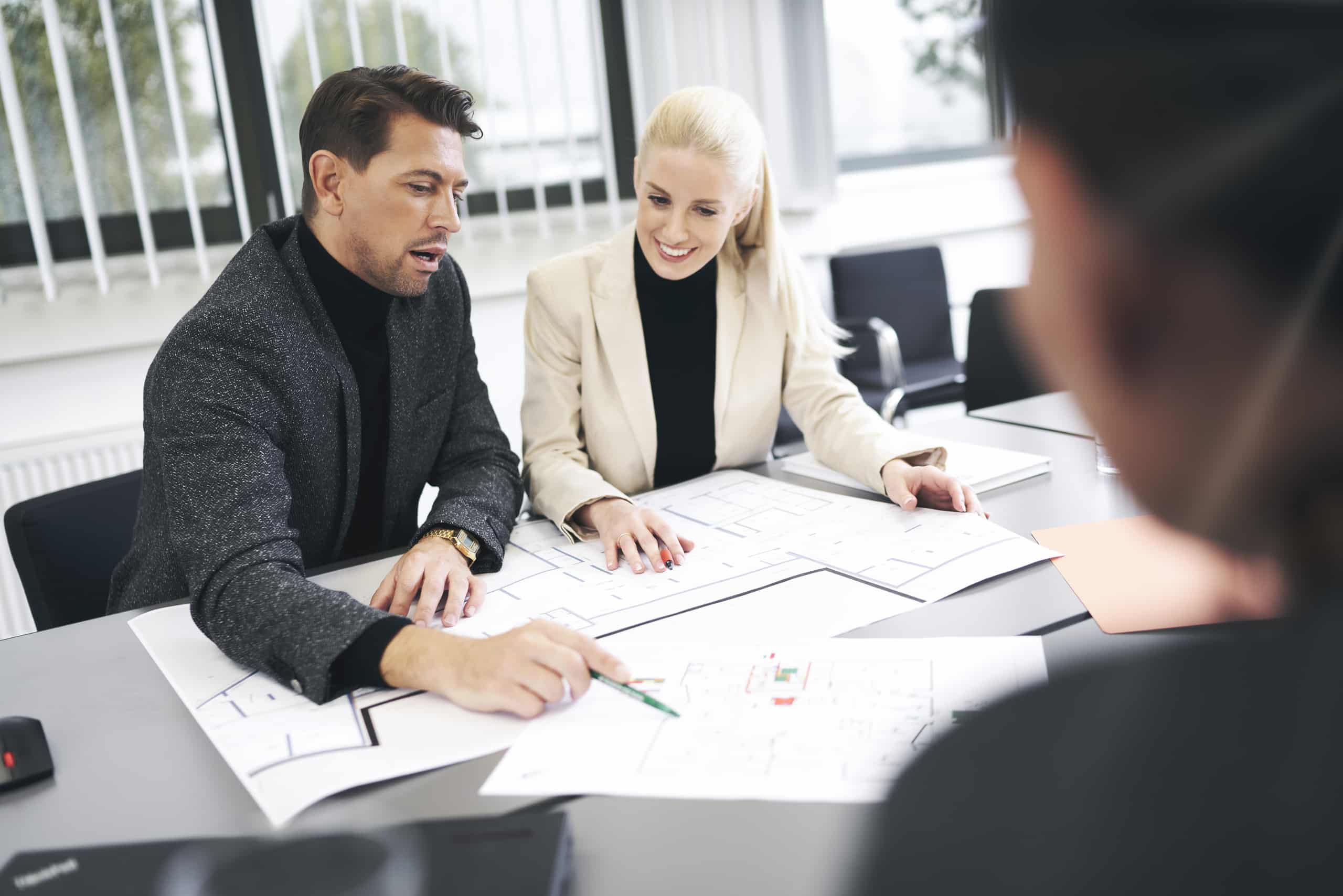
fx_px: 1306
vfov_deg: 37.9
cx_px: 672
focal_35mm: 35
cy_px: 448
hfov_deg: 54.4
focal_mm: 35
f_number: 1.8
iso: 200
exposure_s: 1/200
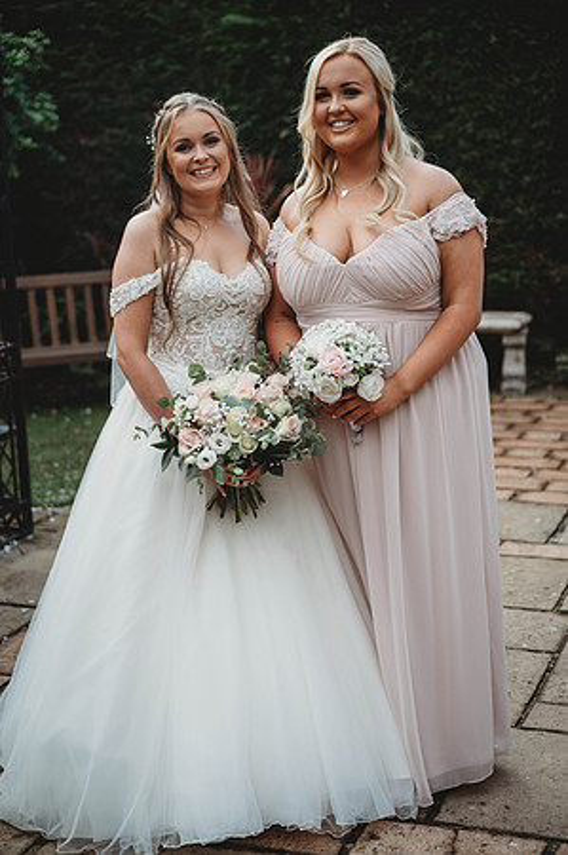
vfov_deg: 32.9
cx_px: 284
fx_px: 1447
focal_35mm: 61
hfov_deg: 22.2
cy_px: 428
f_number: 2.8
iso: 100
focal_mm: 61
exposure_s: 1/500
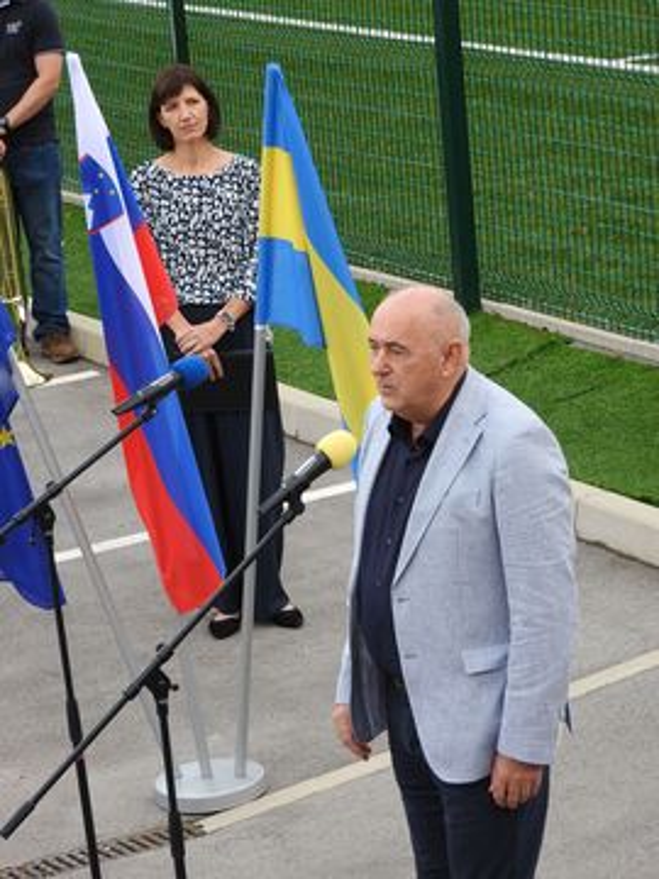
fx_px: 3427
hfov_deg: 11.0
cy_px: 440
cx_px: 330
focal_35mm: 135
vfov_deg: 14.6
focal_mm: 24.2
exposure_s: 1/60
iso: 125
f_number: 5
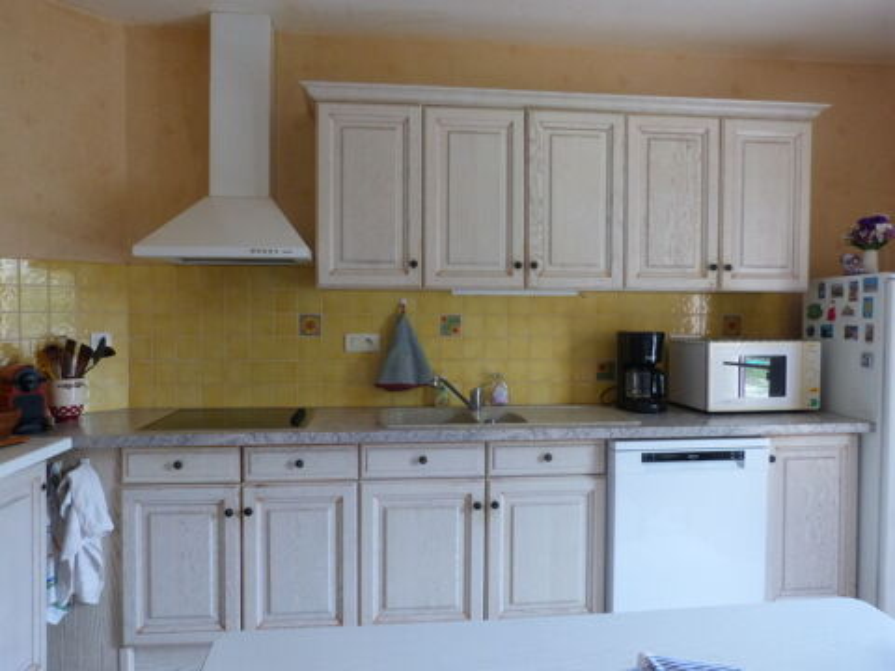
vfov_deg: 54.9
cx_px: 448
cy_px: 336
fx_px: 646
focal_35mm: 25
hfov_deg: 69.4
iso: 320
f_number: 2.8
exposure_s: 1/60
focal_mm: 4.5
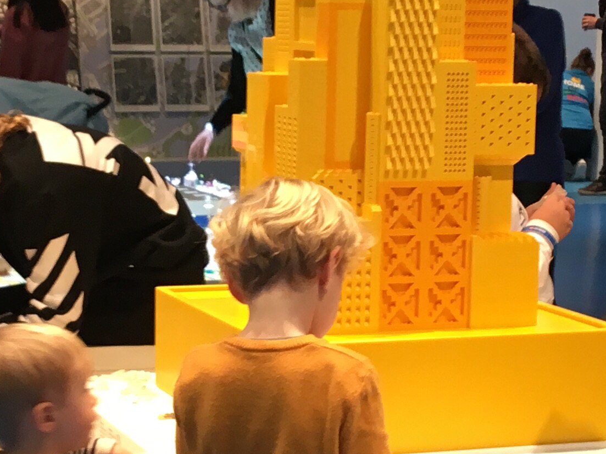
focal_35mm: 106
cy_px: 284
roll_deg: +0.8
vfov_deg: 13.9
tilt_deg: -10.9
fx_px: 1855
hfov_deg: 18.5
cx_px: 189
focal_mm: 4.15
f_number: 2.2
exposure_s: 1/33
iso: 80
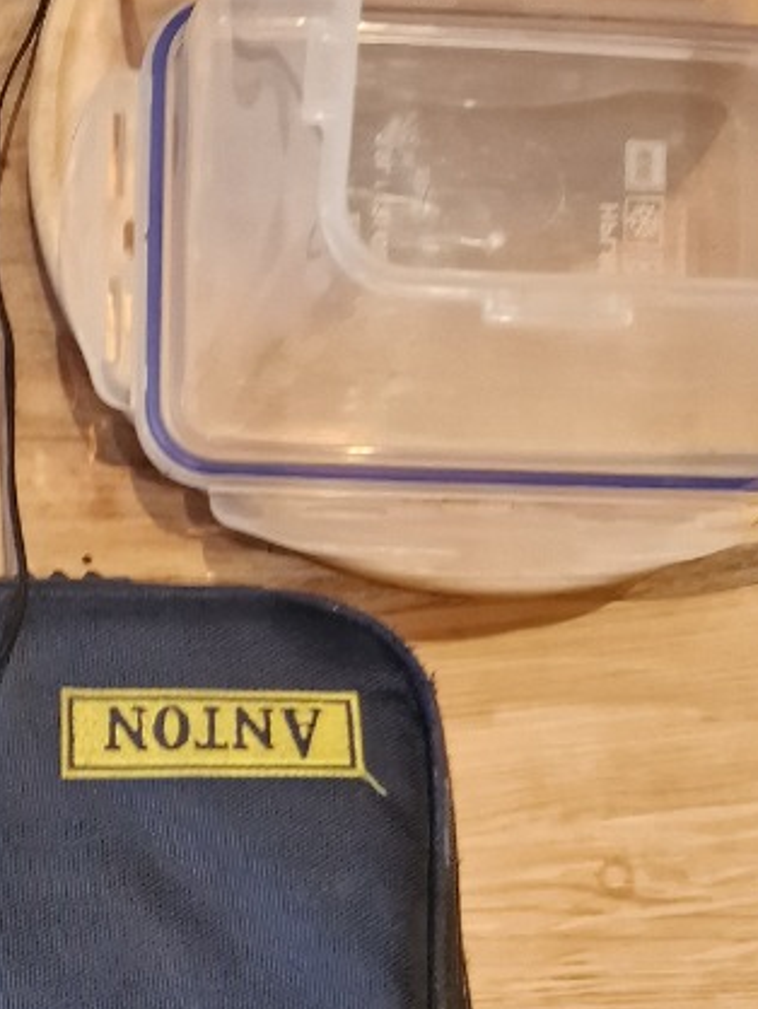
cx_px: -249
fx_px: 1925
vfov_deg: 26.8
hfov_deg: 20.2
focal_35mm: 66
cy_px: 1127
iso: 250
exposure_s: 1/100
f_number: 1.8
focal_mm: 6.4
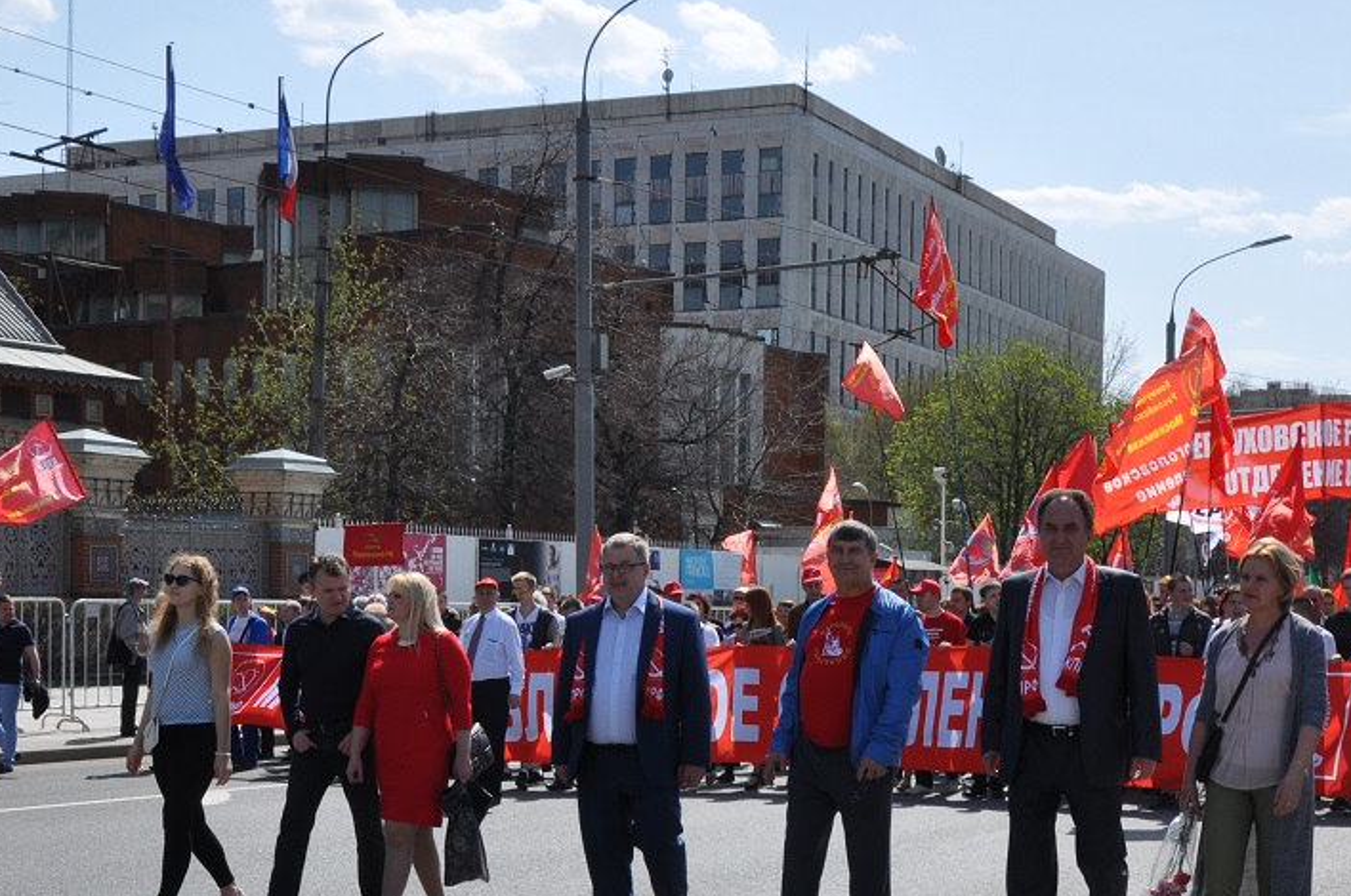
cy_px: 781
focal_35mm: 60
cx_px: 757
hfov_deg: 33.4
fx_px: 2249
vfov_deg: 22.1
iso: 200
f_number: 14
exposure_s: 1/200
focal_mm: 22
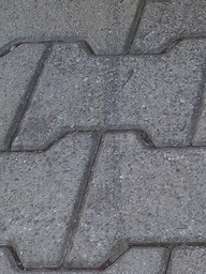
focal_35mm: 125
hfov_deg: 11.2
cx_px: 353
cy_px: -168
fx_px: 992
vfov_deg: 14.4
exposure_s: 1/292
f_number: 1.75
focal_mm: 5.25
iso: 100
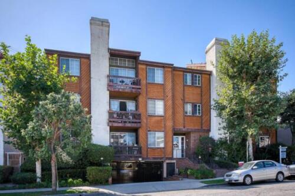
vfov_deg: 61.9
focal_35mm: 20
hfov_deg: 84.0
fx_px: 164
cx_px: 148
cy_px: 98
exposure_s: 1/100
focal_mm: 20
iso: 100
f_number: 11
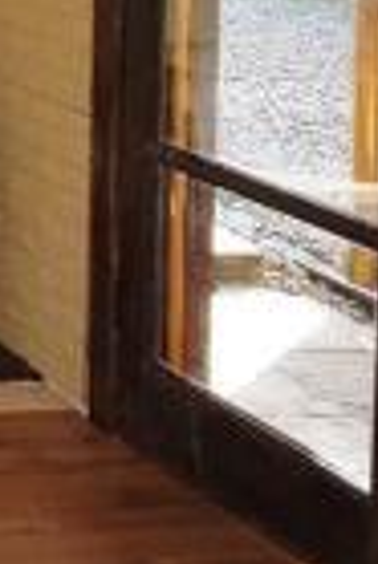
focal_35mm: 113
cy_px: -99
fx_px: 1775
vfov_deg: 17.3
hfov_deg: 9.6
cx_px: -738
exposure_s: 1/150
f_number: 1.7
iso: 40
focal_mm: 4.2
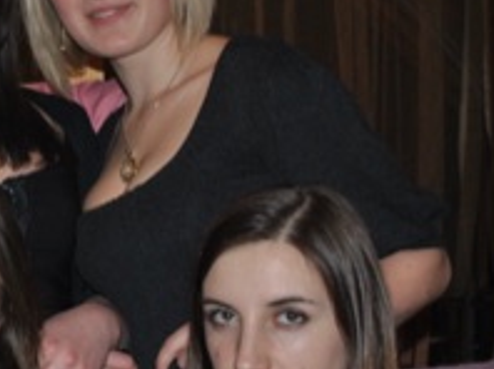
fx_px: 1625
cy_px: 167
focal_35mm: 114
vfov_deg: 13.0
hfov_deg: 16.7
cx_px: -70
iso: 200
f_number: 4.5
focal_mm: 30
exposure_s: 1/60
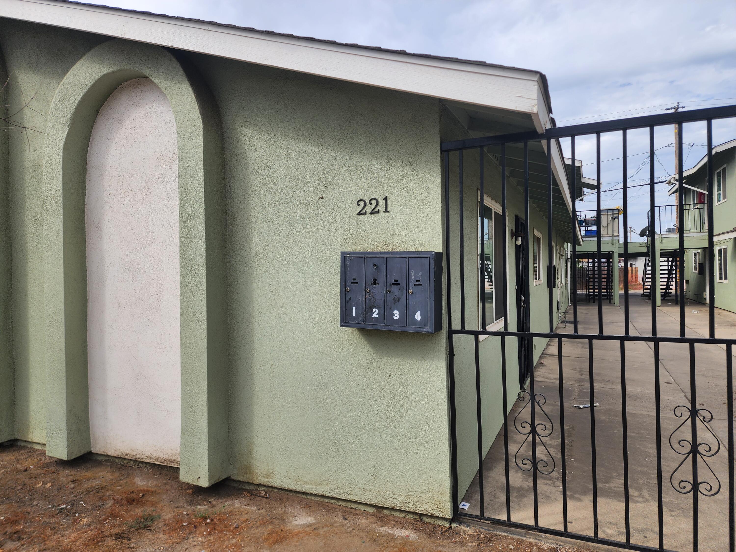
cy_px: 276
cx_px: 368
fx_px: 489
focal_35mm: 23
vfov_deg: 58.9
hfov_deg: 73.9
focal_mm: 6.4
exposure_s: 1/748
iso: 12
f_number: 1.8
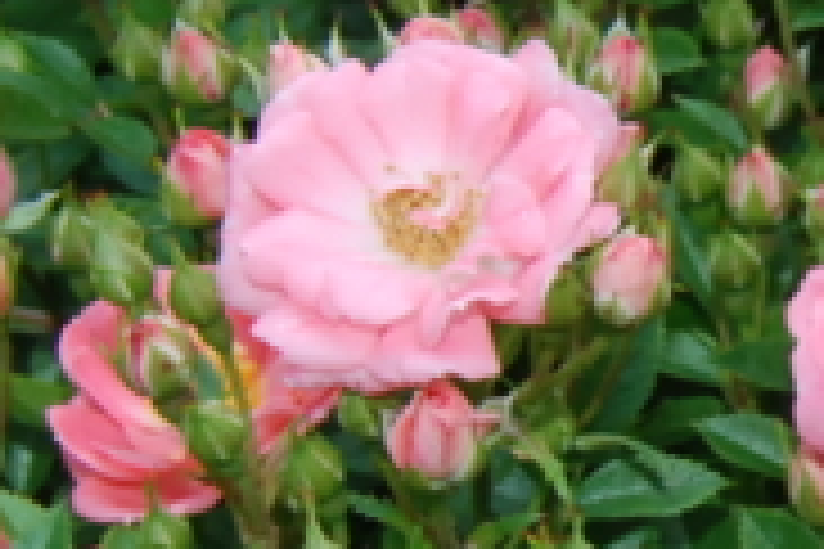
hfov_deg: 6.0
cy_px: 220
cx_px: 1207
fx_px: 7805
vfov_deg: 4.0
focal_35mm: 341
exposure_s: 1/200
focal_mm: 52
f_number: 16
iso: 800
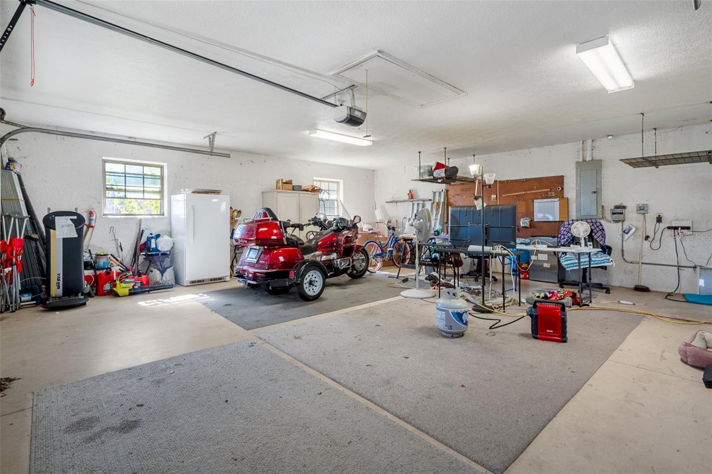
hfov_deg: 96.7
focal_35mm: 16
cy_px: 237
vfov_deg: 73.7
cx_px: 356
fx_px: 316
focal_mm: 16
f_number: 8
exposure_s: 1/30
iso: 400
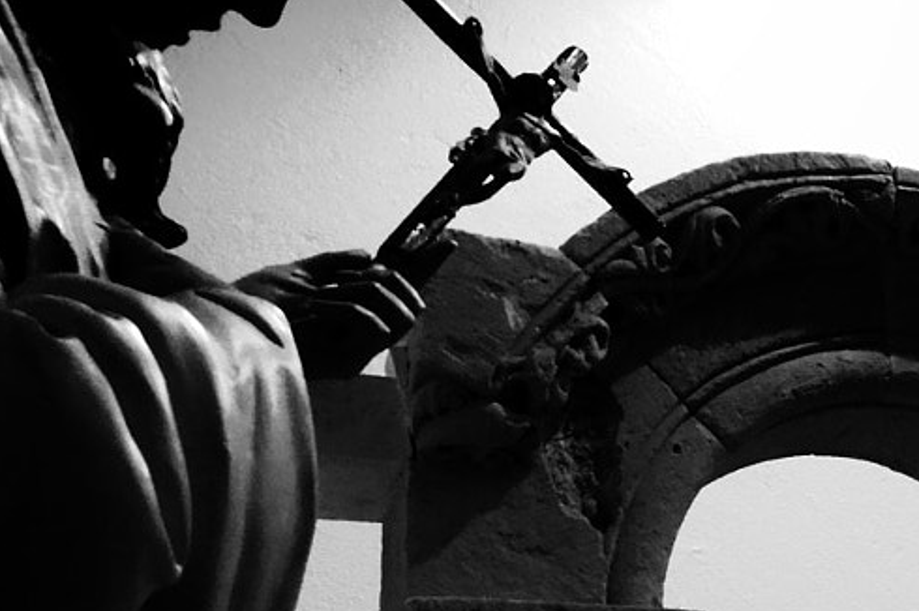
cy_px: 691
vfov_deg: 20.3
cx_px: 1371
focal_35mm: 64
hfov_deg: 24.6
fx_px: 1623
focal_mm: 13
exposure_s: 1/40
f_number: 9
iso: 3200
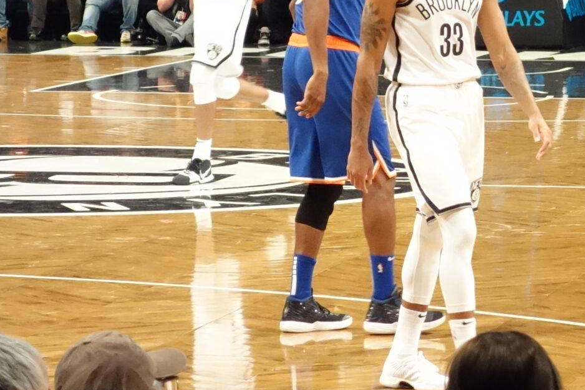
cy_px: -11
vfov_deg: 5.0
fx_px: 4435
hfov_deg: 7.5
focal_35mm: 273
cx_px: 444
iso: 4000
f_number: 4.9
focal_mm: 37.1
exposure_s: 1/250
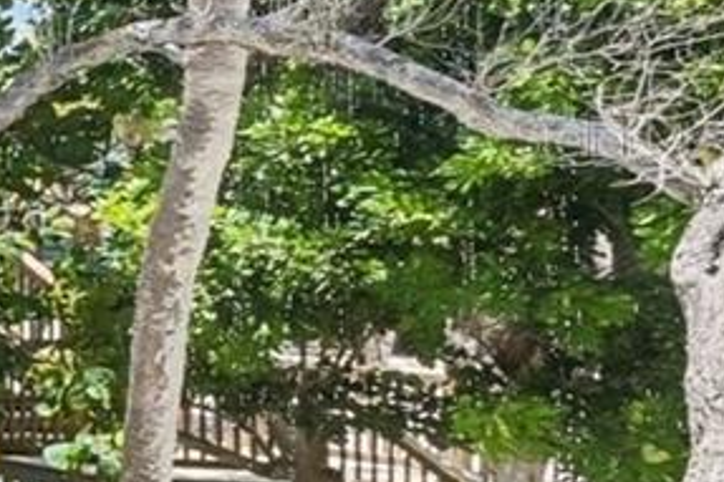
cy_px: 139
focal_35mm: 78
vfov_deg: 17.4
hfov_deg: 12.7
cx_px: -1279
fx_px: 1568
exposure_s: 1/500
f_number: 8
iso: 400
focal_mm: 14
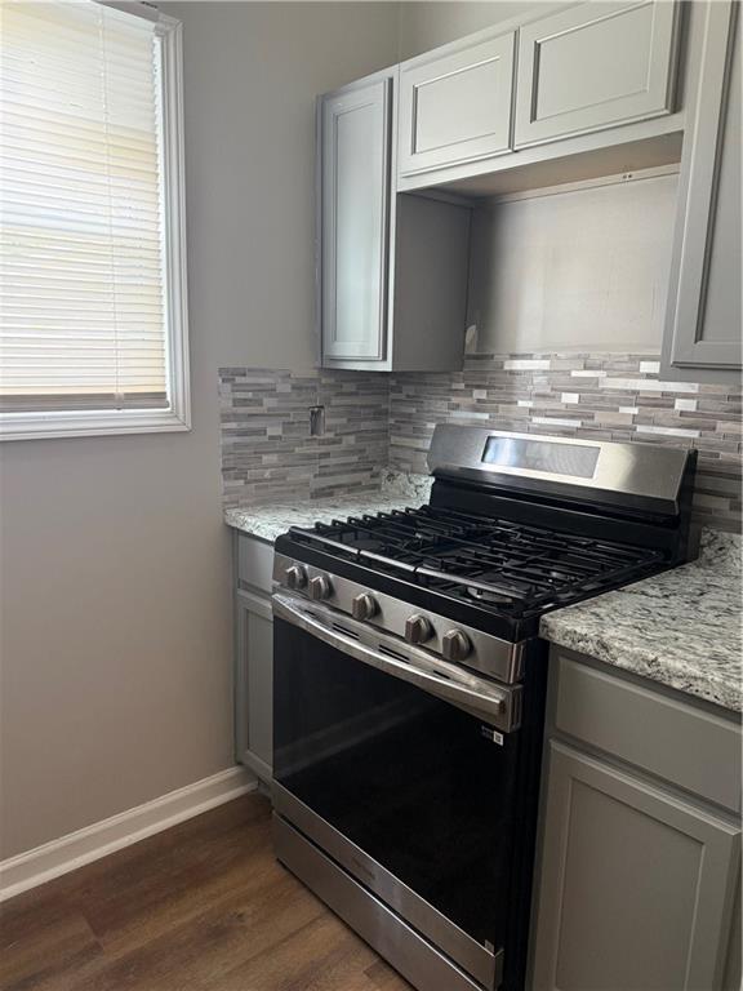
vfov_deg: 71.6
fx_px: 687
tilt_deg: -11.7
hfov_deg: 56.8
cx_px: 372
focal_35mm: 24
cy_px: 496
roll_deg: -2.5
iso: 250
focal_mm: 6.76
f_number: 1.78
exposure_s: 1/60
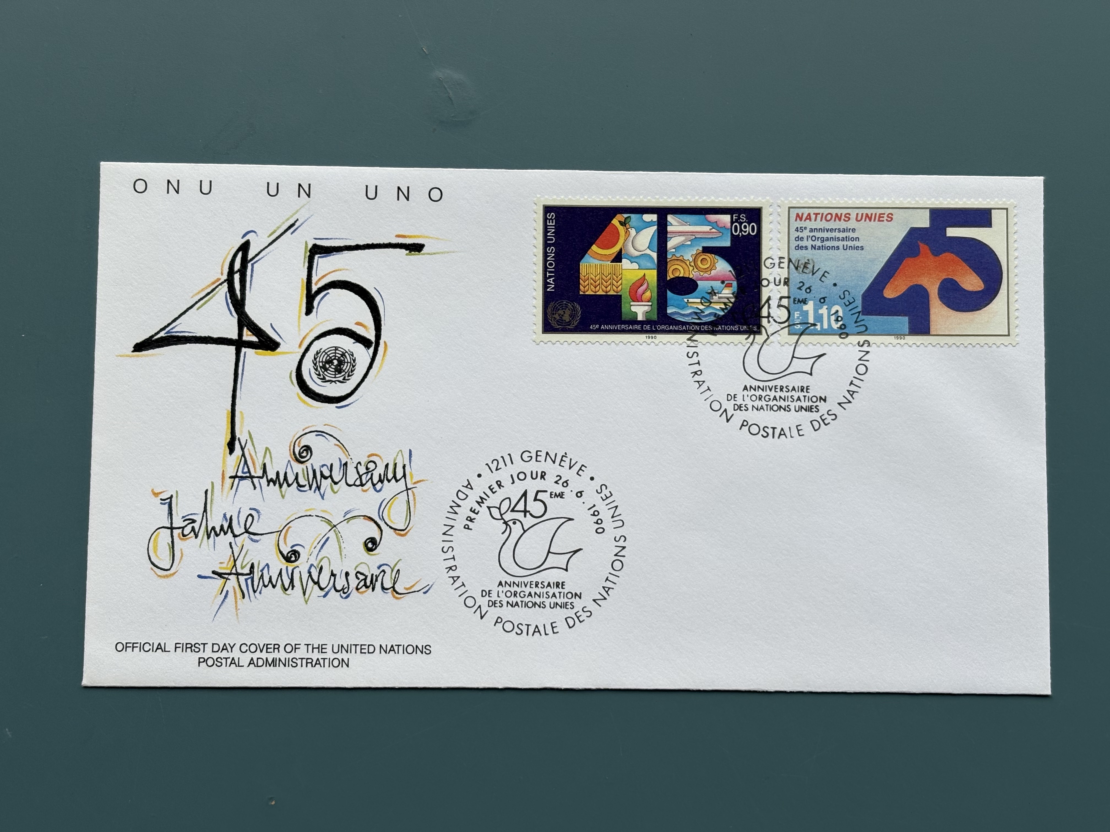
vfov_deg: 28.0
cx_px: 555
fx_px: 1667
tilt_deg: -86.0
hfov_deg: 36.8
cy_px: 416
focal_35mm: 52
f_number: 1.6
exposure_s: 1/607
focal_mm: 5.96
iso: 32
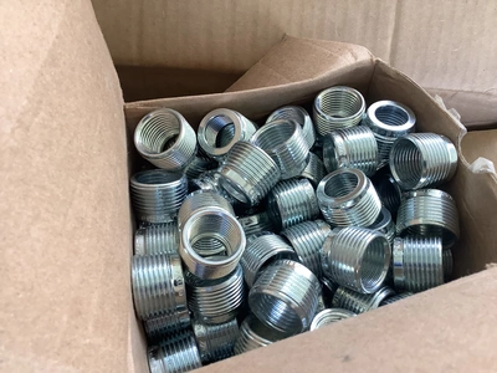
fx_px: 445
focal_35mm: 31
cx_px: 248
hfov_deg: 58.4
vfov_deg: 45.4
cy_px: 186
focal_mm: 3.3
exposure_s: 1/120
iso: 80
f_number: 2.4
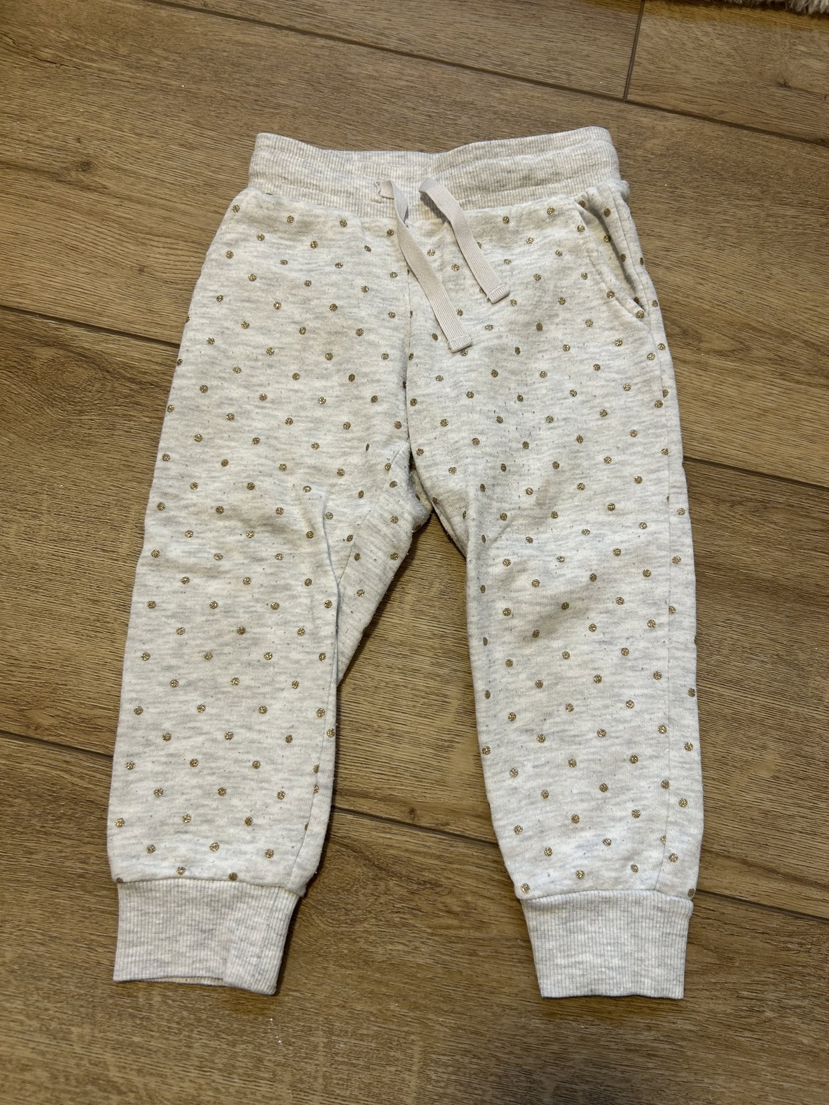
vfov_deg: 67.3
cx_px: 414
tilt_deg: -76.4
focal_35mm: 26
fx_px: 830
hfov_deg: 53.1
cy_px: 552
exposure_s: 1/50
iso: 80
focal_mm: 5.7
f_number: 1.5
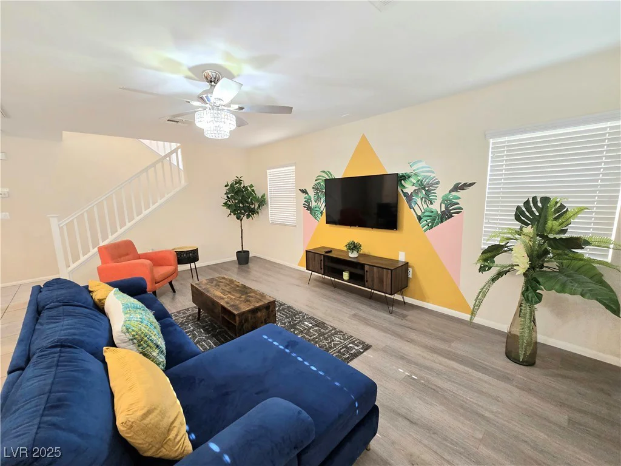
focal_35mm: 13
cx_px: 310
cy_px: 233
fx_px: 233
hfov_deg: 106.2
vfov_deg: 89.9
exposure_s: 1/60.2
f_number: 2.2
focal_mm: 2.2
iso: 250
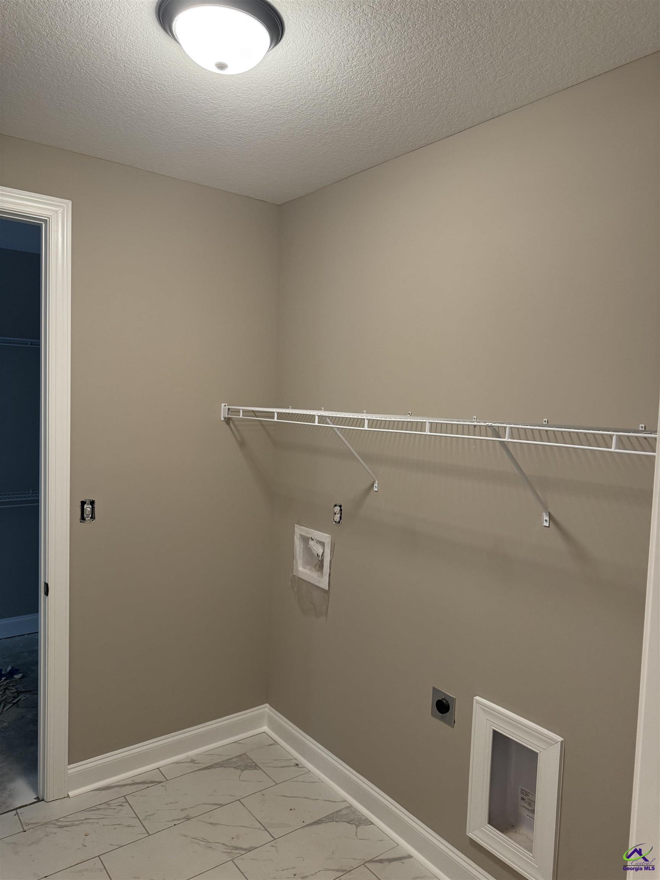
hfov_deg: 56.8
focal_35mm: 24
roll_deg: -2.0
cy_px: 440
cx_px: 330
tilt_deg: -3.7
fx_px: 610
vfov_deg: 71.6
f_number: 1.78
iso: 200
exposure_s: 1/60
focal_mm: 6.76
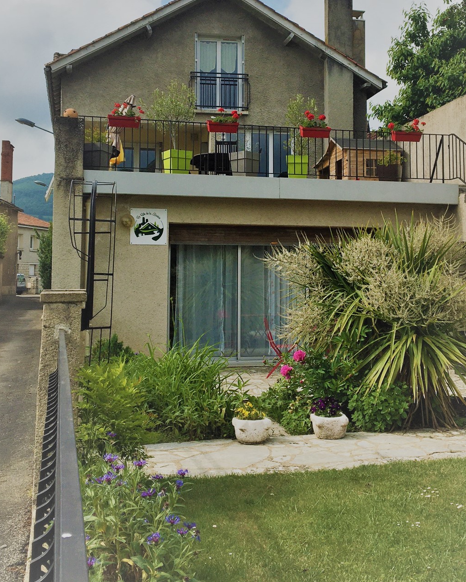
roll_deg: -0.3
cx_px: 254
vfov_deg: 40.8
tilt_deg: +4.5
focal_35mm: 45
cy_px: 213
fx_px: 776
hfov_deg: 33.4
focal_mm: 4.15
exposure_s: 1/2331
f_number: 2.2
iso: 25
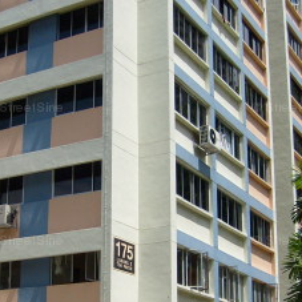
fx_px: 740
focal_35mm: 75
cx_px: 85
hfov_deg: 22.9
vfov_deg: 22.7
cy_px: 242
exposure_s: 1/350
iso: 80
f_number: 7.1
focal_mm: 5.8
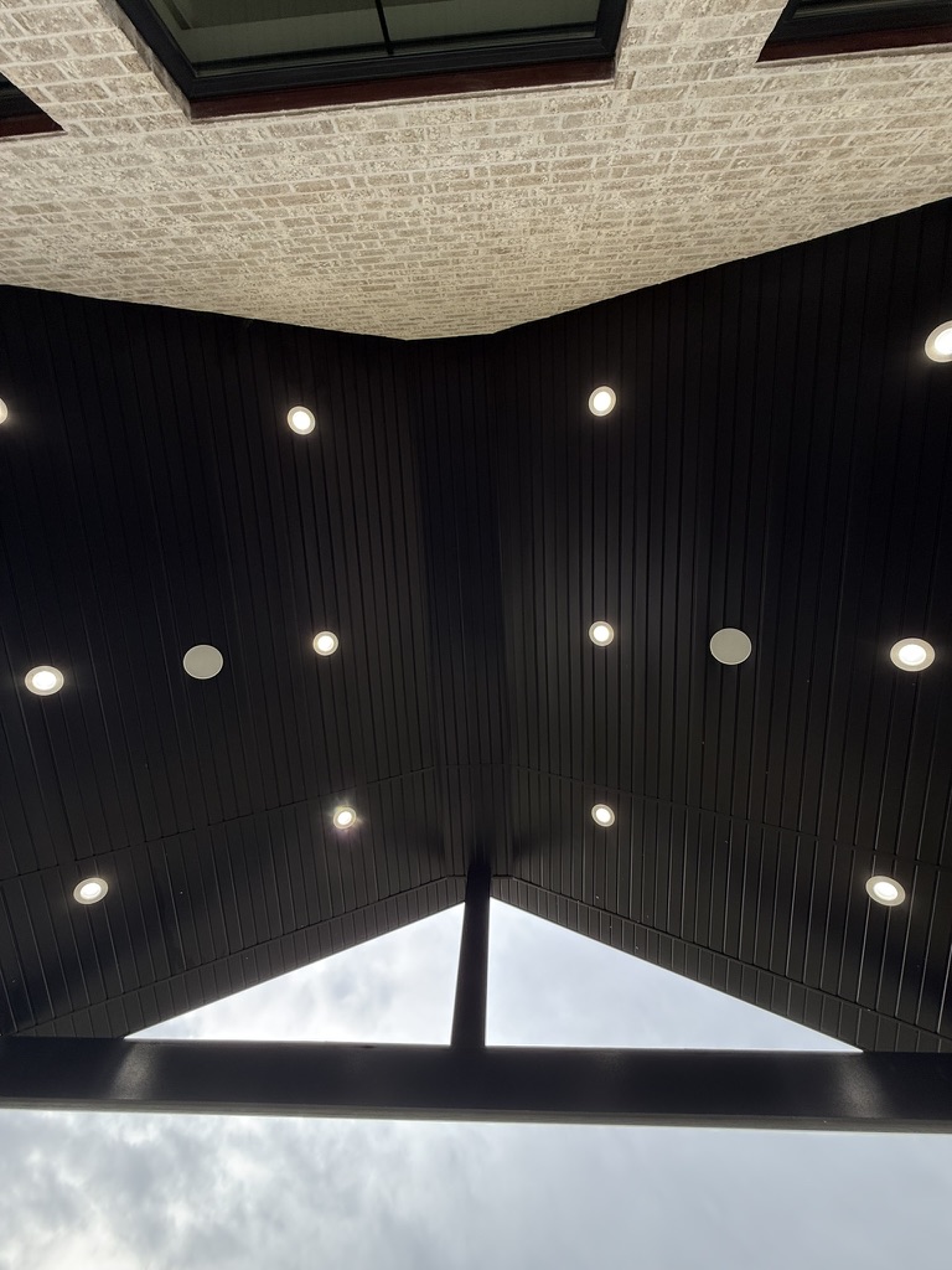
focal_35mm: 14
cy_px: 635
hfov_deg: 85.7
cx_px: 476
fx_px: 513
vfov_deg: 102.1
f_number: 2.2
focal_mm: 2.22
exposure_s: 1/138
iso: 64
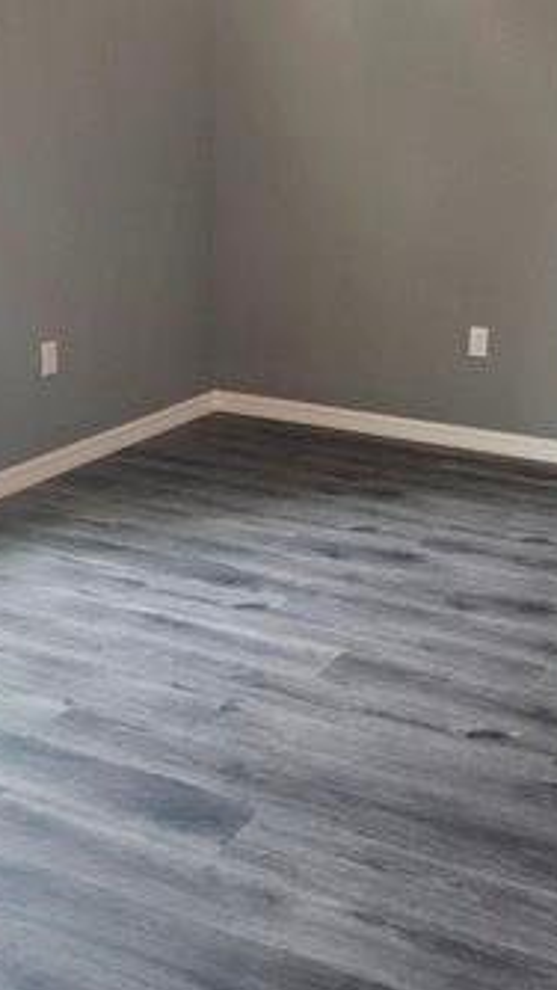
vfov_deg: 42.6
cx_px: 406
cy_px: 373
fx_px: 1260
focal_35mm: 48
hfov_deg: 24.7
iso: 320
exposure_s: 1/120
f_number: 1.7
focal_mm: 6.3
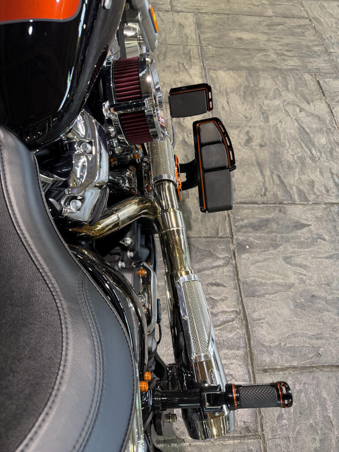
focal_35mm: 24
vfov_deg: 71.6
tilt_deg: -57.2
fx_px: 313
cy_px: 226
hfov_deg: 56.8
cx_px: 170
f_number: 1.78
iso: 160
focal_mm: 6.76
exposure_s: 1/60
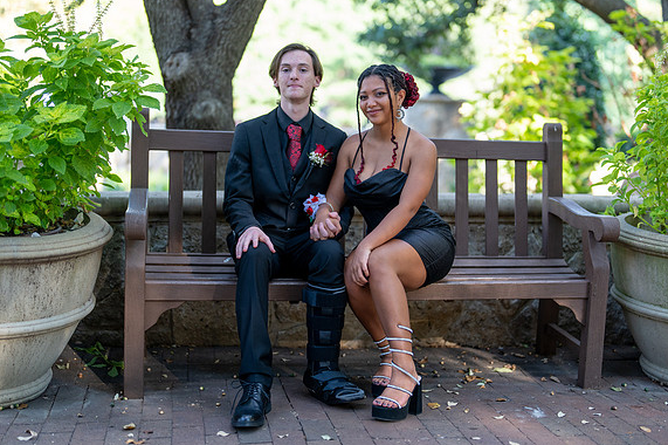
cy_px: 225
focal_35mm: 55
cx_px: 361
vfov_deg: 24.6
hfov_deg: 36.2
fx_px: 1020
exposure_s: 1/400
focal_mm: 50
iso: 200
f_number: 1.2
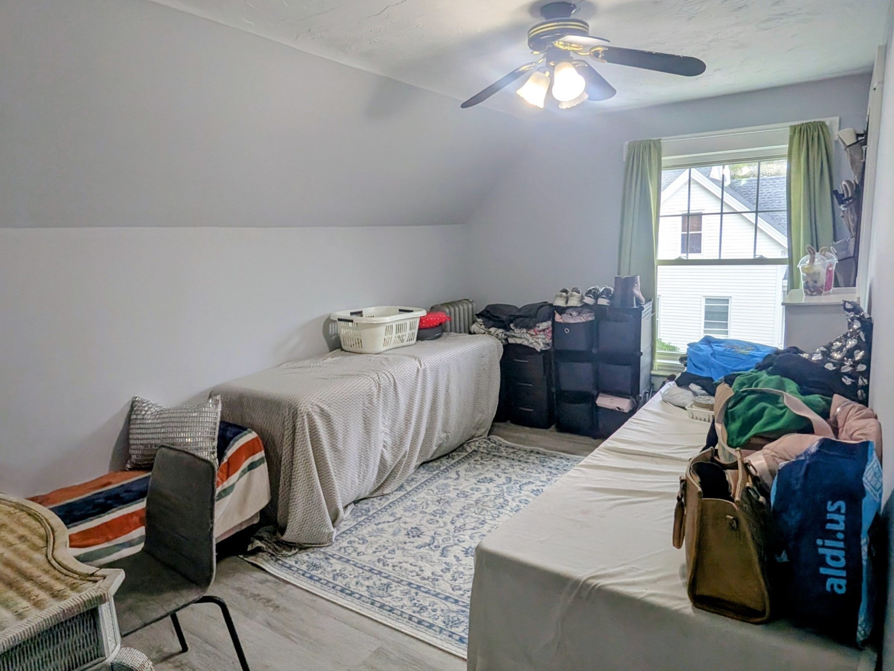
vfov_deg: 78.1
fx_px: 413
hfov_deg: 94.5
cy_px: 336
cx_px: 447
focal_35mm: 16
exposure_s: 1/120
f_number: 2.2
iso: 73
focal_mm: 2.22
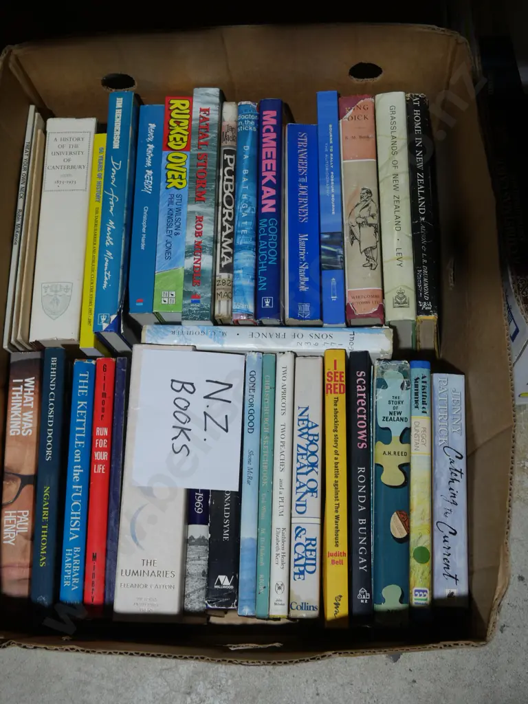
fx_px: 895
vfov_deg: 42.9
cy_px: 352
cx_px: 264
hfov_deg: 32.9
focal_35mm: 44
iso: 200
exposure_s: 1/60
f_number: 4.7
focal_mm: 22
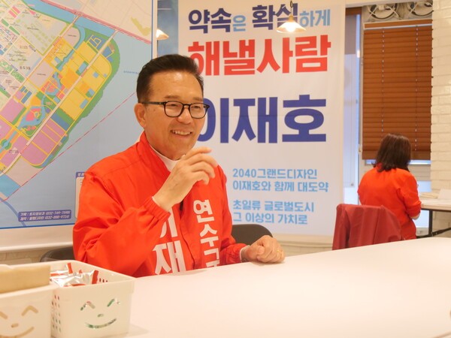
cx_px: 226
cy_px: 169
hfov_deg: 39.7
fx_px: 625
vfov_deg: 30.3
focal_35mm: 48
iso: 2000
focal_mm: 24
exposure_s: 1/125
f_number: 4.1
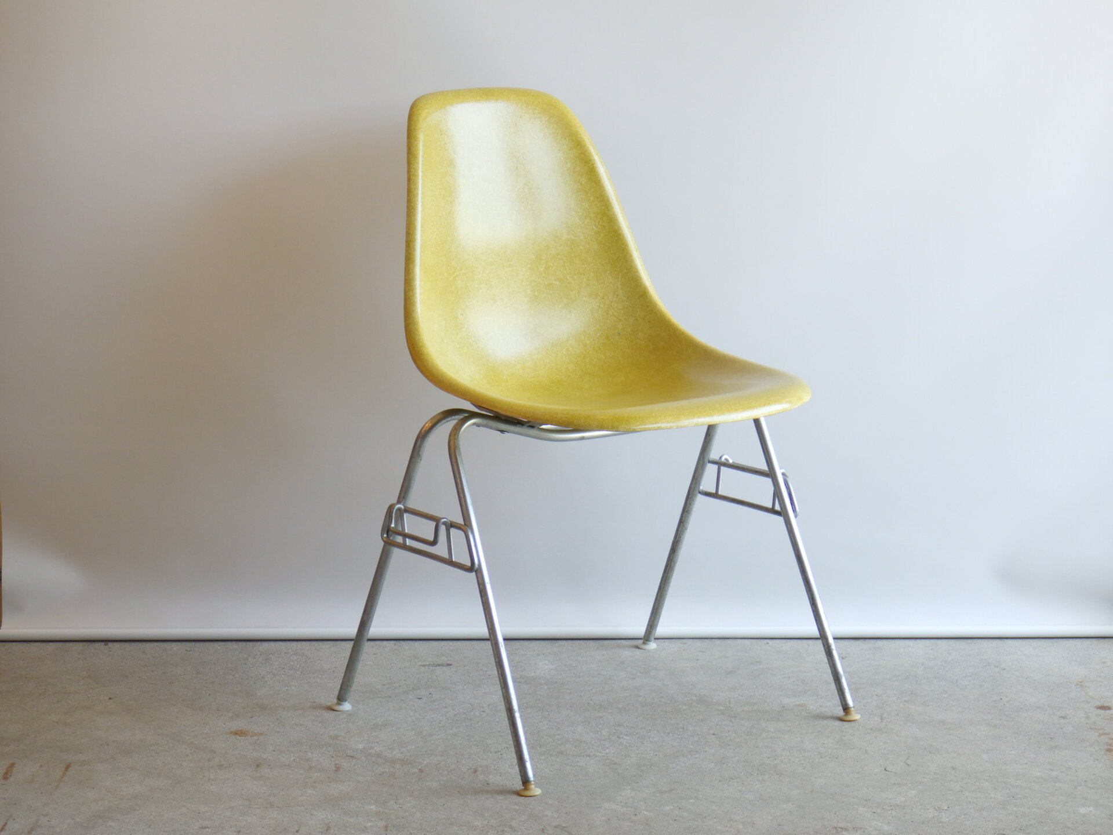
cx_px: 556
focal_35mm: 77
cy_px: 418
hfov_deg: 25.3
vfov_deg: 19.1
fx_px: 2476
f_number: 4.8
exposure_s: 1/30
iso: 125
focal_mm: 13.7
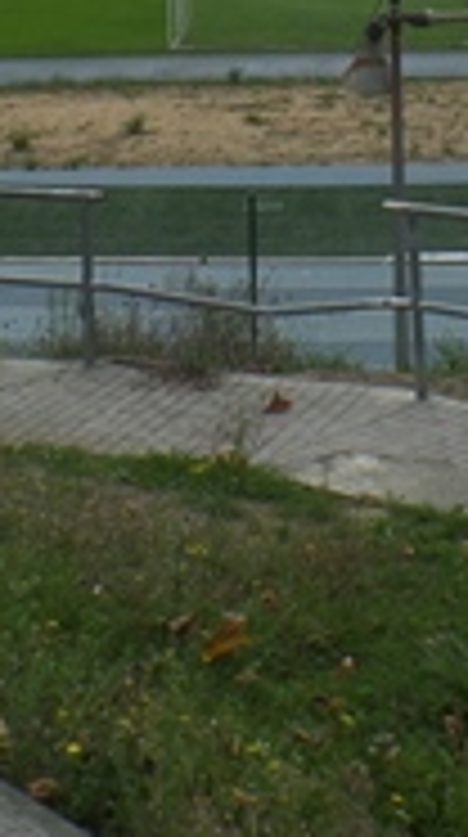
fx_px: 1795
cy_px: -126
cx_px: 288
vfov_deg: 24.2
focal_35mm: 81
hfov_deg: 14.8
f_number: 3.5
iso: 100
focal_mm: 4.1
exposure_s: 1/750
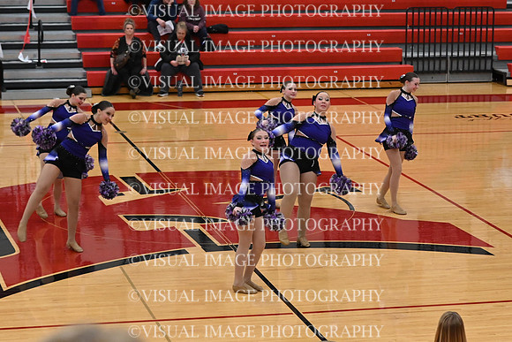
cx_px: 256
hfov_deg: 19.5
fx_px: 1494
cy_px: 171
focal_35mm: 105
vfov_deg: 13.0
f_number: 4
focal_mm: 70
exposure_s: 1/400
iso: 6400
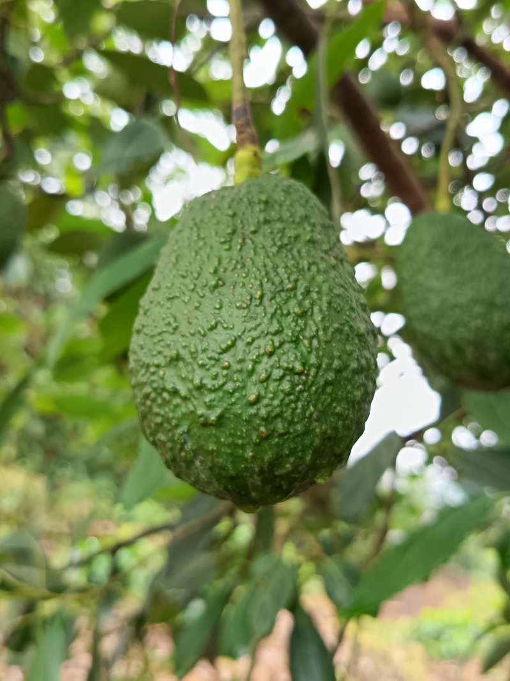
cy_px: 340
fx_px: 668
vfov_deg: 54.0
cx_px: 255
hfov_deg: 41.8
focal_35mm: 34
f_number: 1.75
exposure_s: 1/100
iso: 533
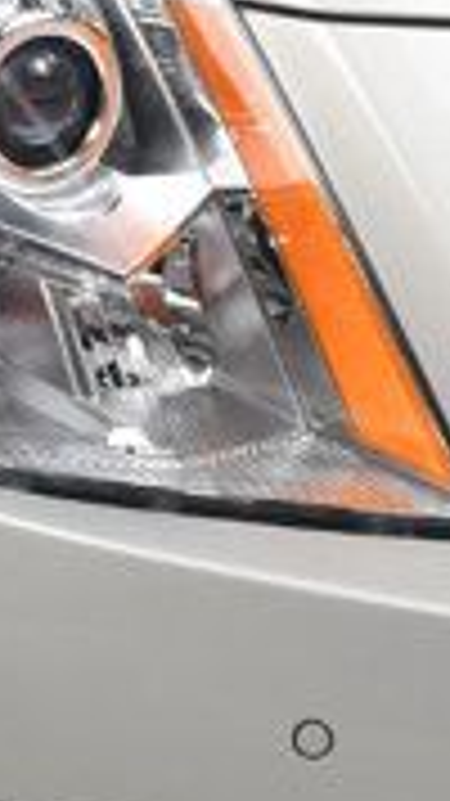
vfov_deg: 9.9
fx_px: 4608
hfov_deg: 5.6
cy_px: -14
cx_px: 54
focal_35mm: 217
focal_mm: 24
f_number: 10
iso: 100
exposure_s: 1/160
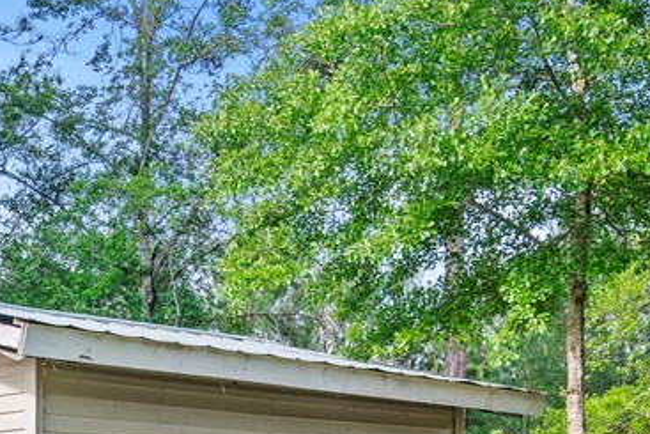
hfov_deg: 26.7
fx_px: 1282
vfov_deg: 17.9
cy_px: 572
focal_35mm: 71
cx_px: -18
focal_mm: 16
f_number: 7.1
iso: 250
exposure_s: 1/80
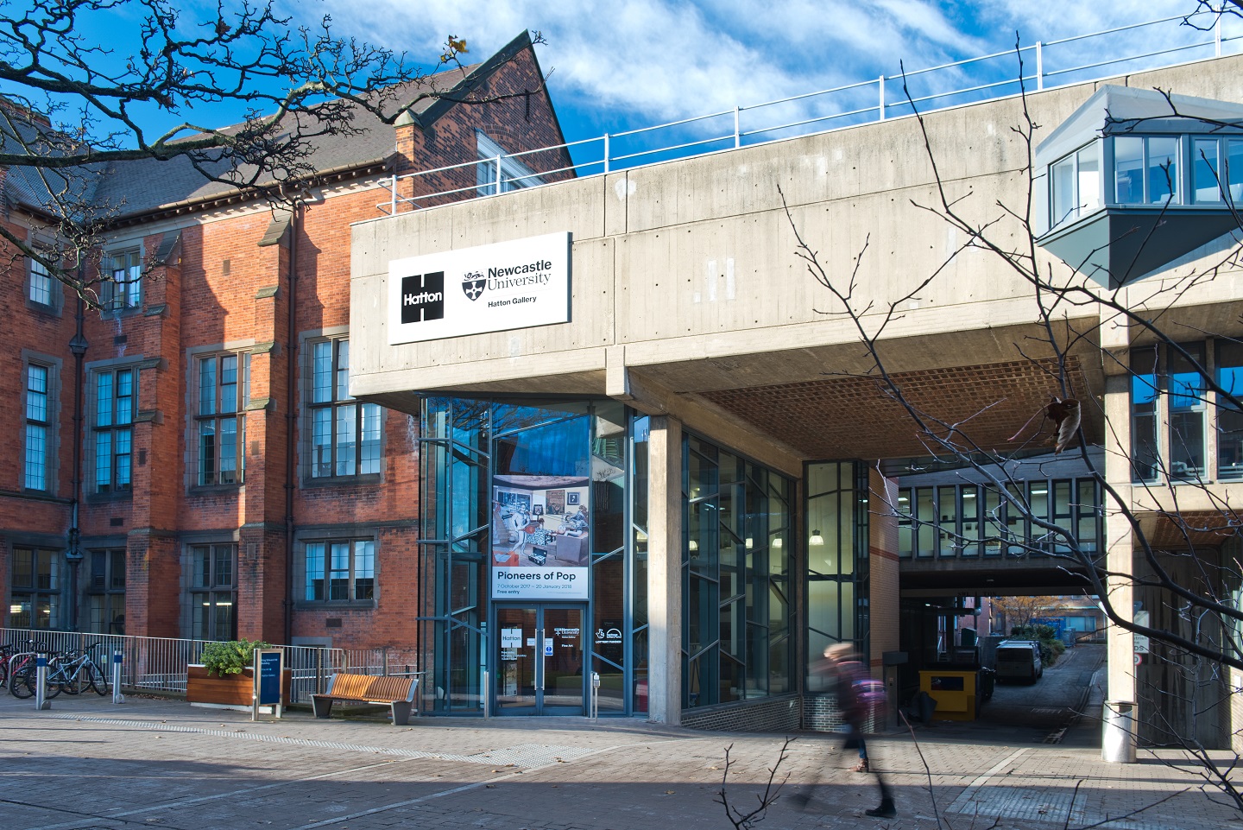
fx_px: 1105
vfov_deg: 41.1
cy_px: 415
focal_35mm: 32
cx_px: 622
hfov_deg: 58.7
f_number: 8
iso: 31
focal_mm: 32
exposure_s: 1/6
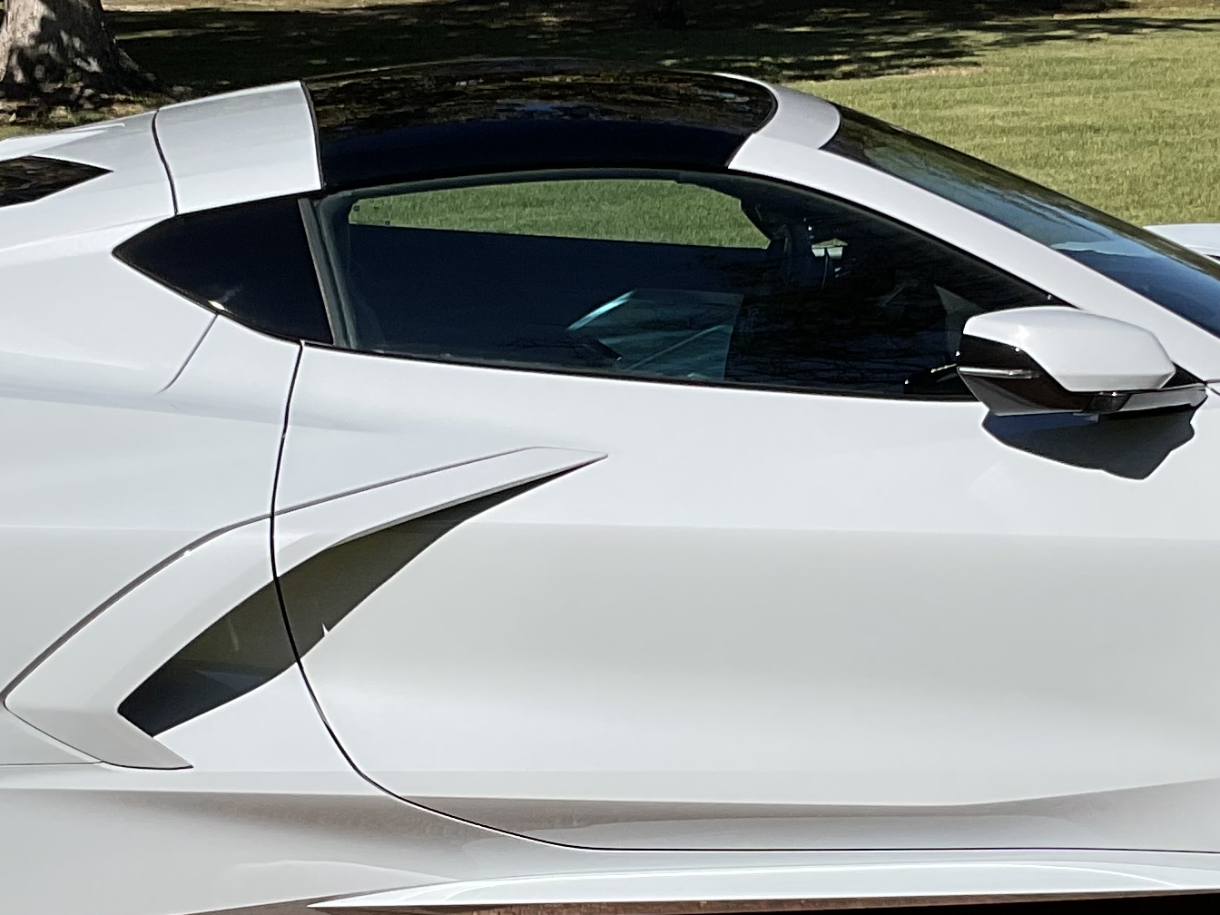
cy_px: 597
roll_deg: +1.0
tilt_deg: -12.4
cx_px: 673
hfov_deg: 22.5
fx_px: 3066
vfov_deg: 16.9
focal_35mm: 87
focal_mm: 3
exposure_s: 1/3534
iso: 16
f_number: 1.8
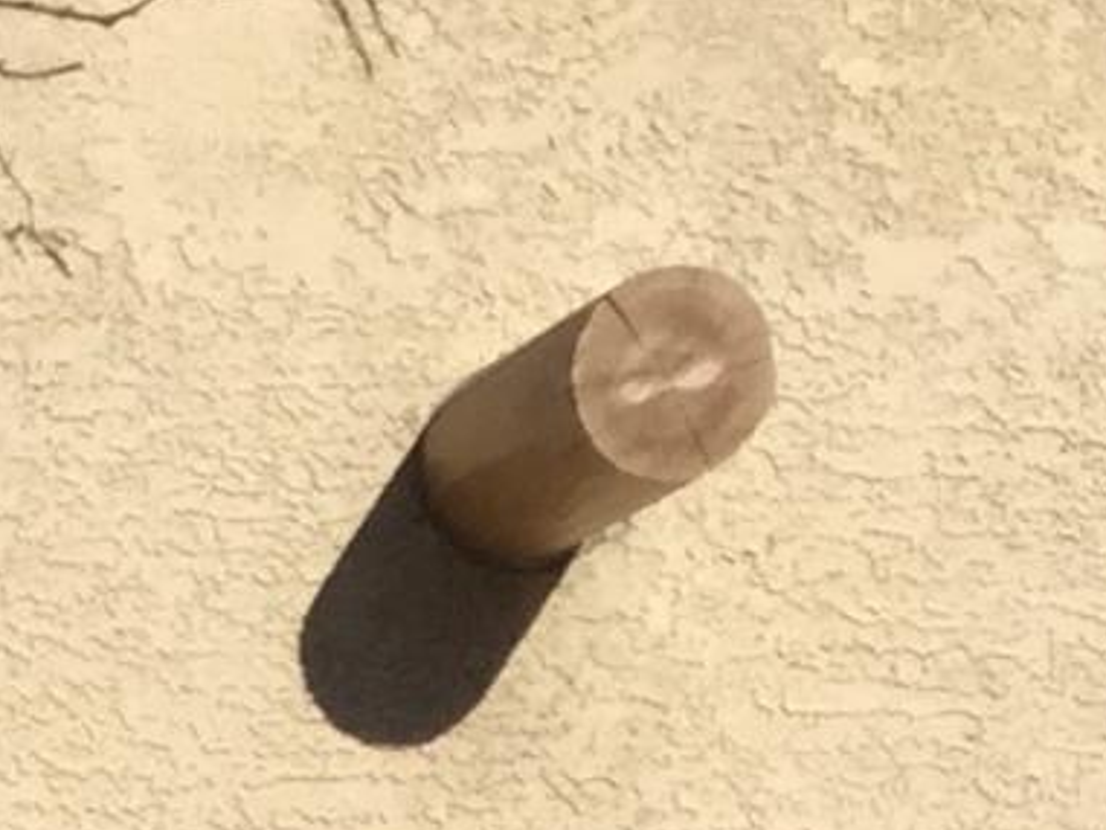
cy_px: 2928
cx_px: -1231
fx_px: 7798
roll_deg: +1.5
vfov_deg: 5.5
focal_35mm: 244
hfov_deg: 7.7
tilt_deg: -2.1
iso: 25
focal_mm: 3.3
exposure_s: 1/1812
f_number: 2.4
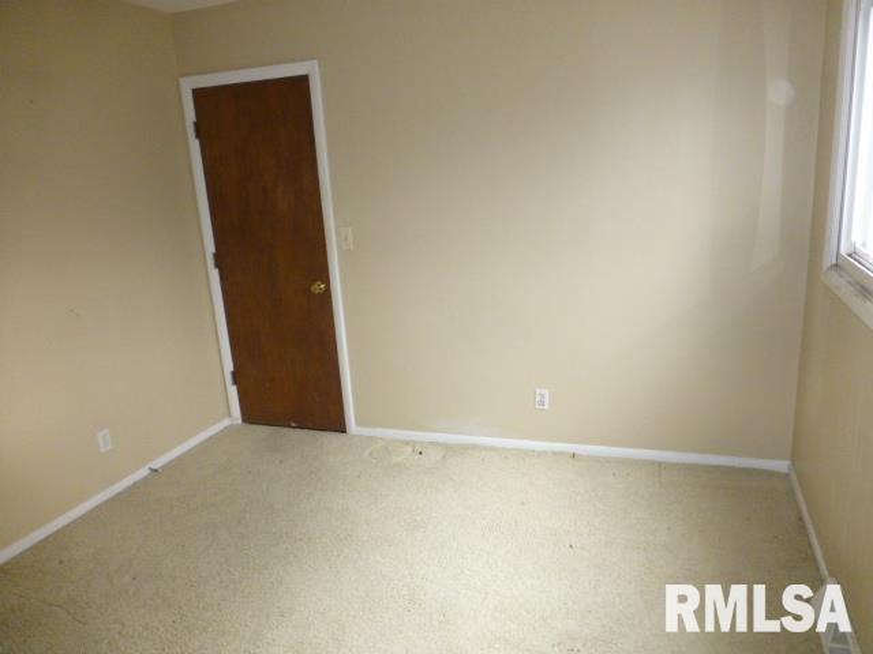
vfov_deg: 56.8
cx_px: 436
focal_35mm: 24
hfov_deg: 71.6
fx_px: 605
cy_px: 327
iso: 640
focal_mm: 4.3
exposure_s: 1/60
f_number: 3.3
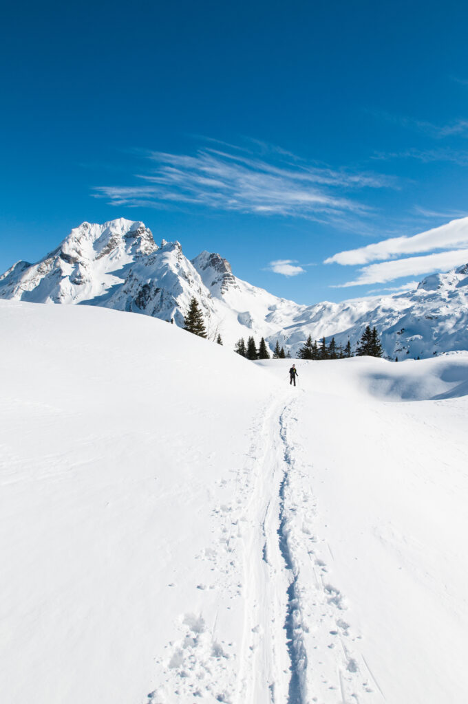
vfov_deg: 70.5
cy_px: 352
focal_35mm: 26
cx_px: 234
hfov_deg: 50.3
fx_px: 499
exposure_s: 1/1000
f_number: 8
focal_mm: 17
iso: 200
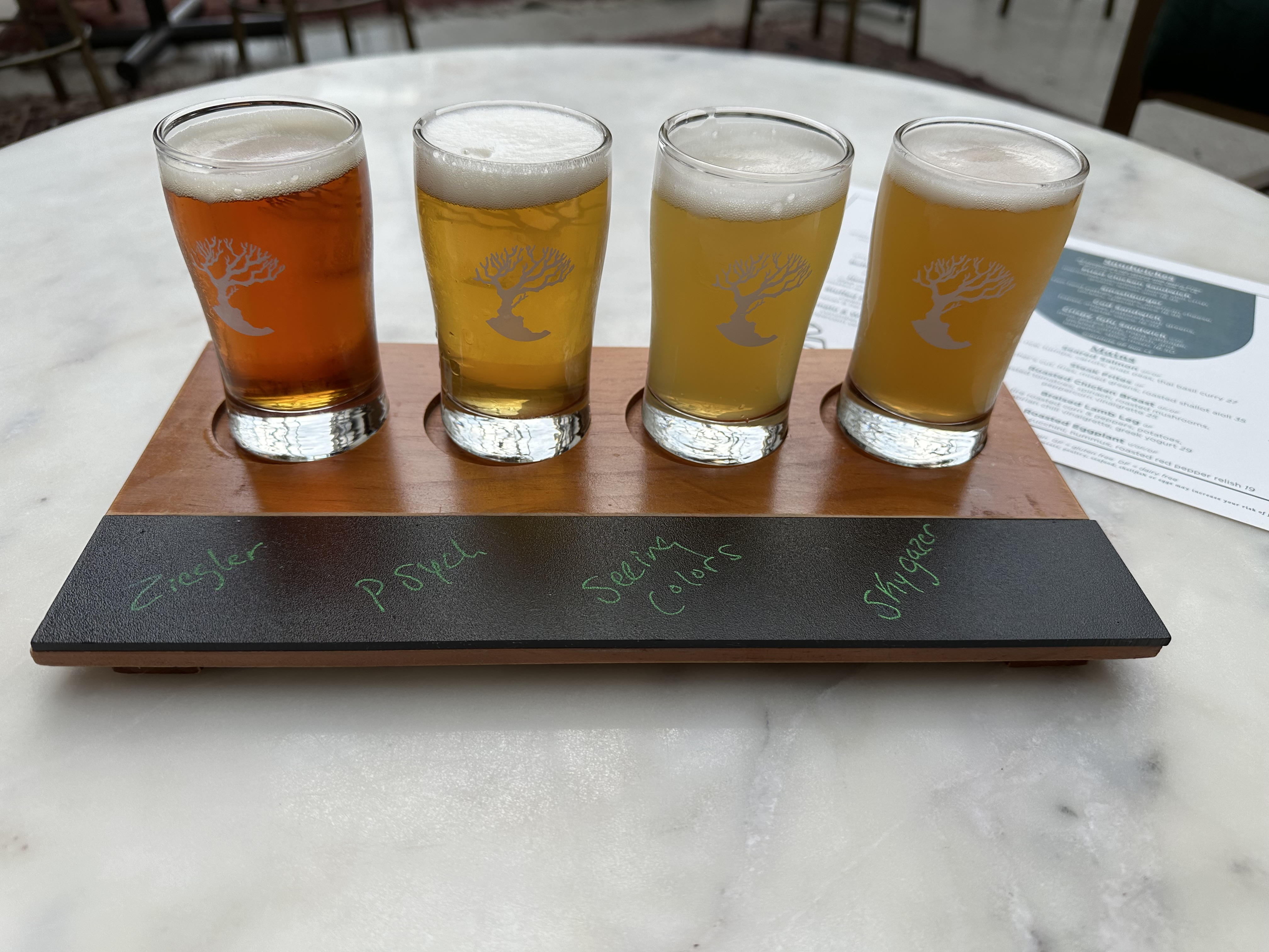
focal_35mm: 24
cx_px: 634
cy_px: 476
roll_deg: +0.9
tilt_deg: -38.6
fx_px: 880
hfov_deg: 71.6
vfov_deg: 56.8
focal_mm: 6.86
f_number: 1.78
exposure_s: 1/529
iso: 80
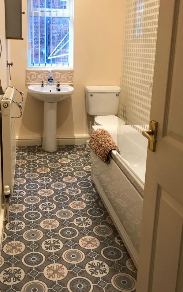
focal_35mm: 38
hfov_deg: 33.4
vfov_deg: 51.4
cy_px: 124
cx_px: 66
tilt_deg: -14.2
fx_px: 303
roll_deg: +0.1
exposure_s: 1/20
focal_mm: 3.99
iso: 40
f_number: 1.8
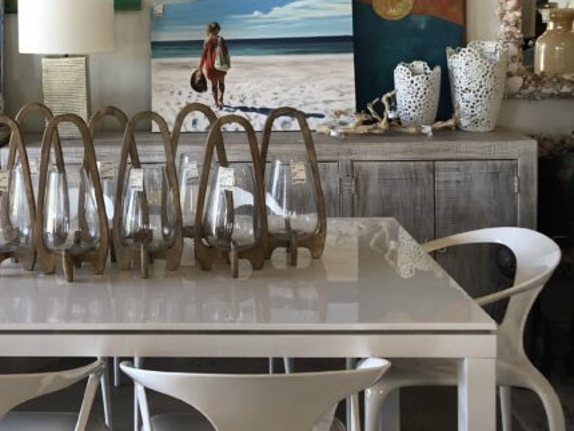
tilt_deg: -2.4
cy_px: 87
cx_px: 135
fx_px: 830
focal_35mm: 50
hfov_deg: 37.1
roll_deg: +2.4
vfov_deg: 28.5
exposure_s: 1/30
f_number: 1.8
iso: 40
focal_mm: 3.99
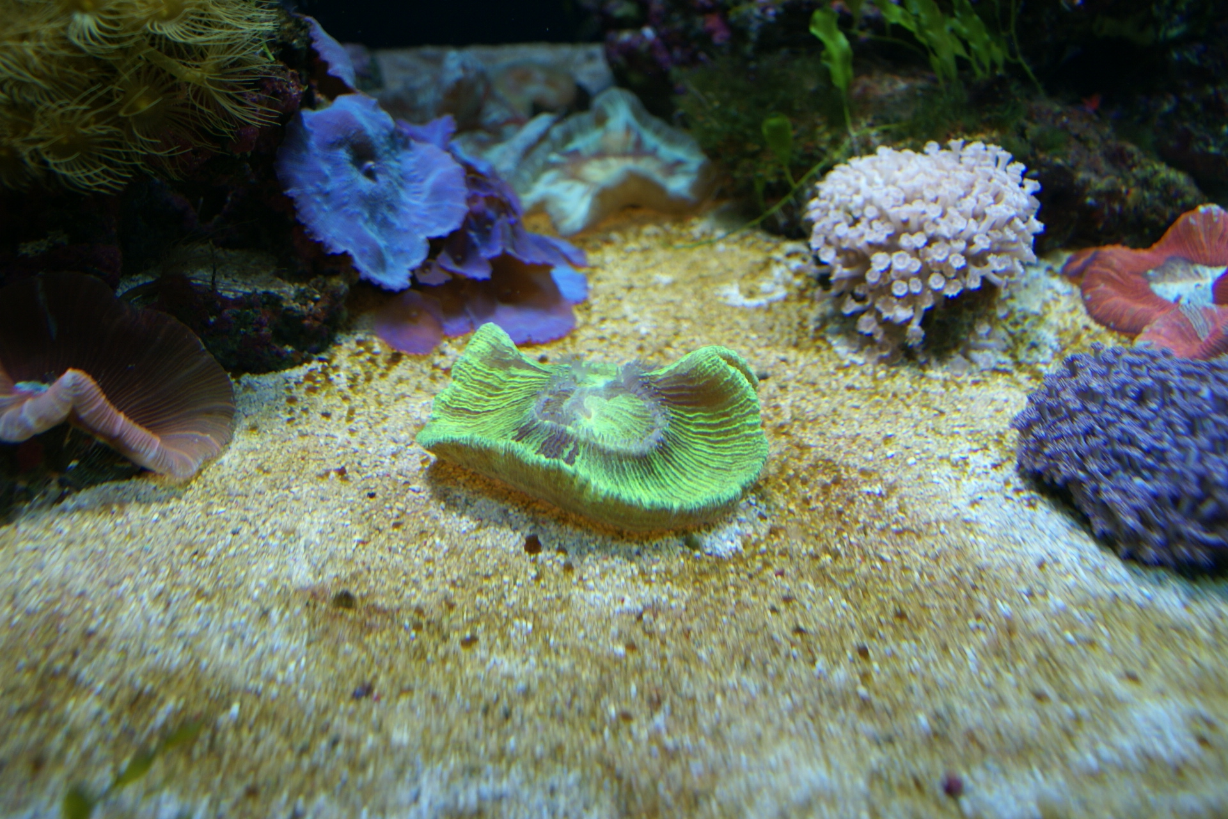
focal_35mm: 30
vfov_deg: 43.6
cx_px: 614
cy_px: 410
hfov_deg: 61.9
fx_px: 1023
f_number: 4
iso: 125
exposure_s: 1/30
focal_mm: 20
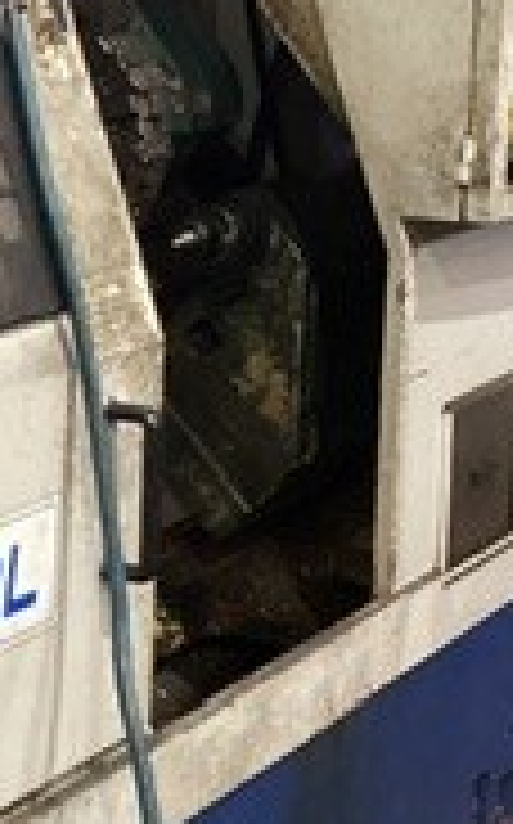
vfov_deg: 18.1
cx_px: -189
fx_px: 2579
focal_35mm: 115
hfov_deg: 11.0
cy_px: 446
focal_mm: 3.3
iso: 320
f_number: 2.4
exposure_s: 1/30
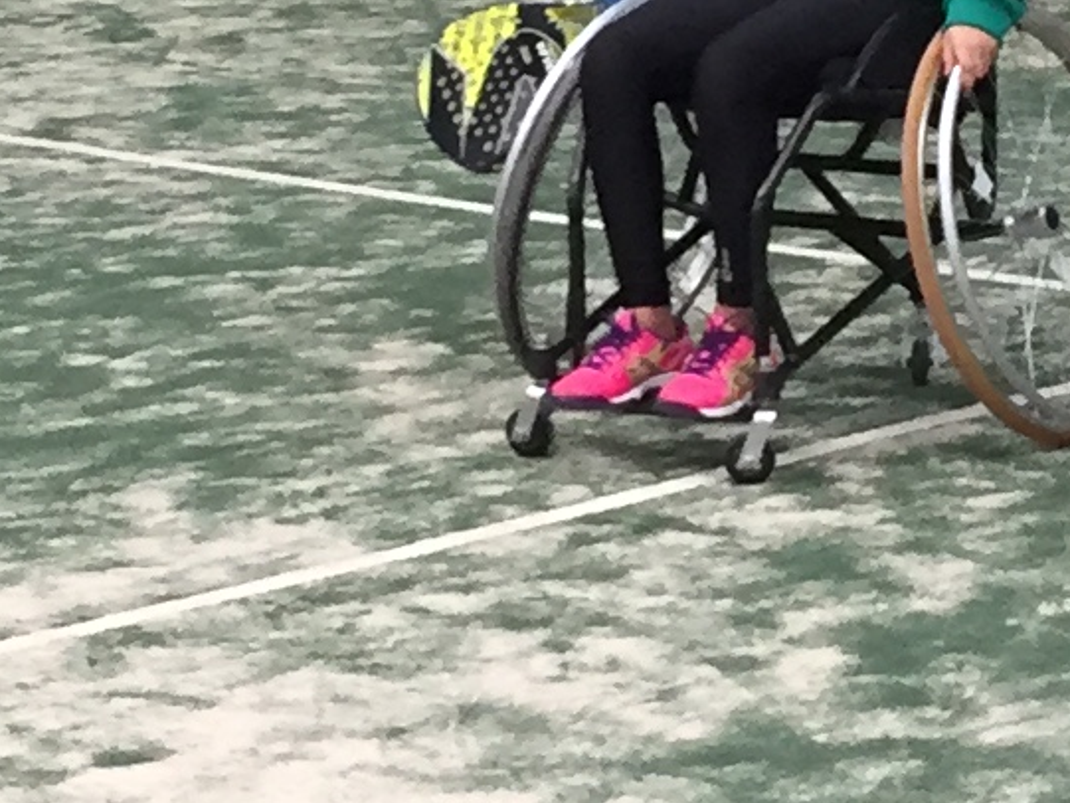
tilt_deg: -7.2
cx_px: 803
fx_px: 5411
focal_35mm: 175
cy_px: 44
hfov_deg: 11.3
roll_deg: -0.3
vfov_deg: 8.5
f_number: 2.2
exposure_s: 1/33
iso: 64
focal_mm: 4.15
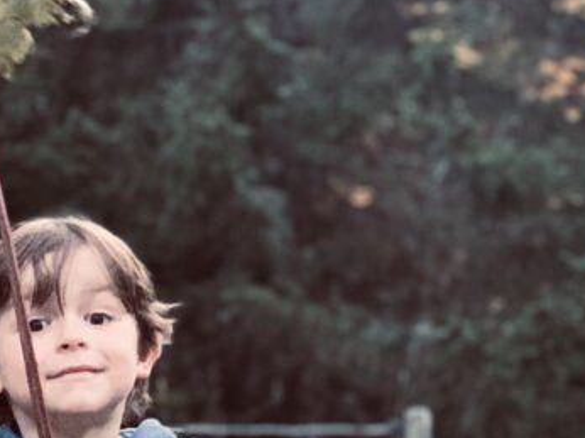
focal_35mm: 154
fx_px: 2601
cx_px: 12
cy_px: 418
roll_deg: +2.7
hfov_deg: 12.7
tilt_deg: +4.3
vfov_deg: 9.6
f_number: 2.4
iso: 500
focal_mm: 6
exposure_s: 1/40
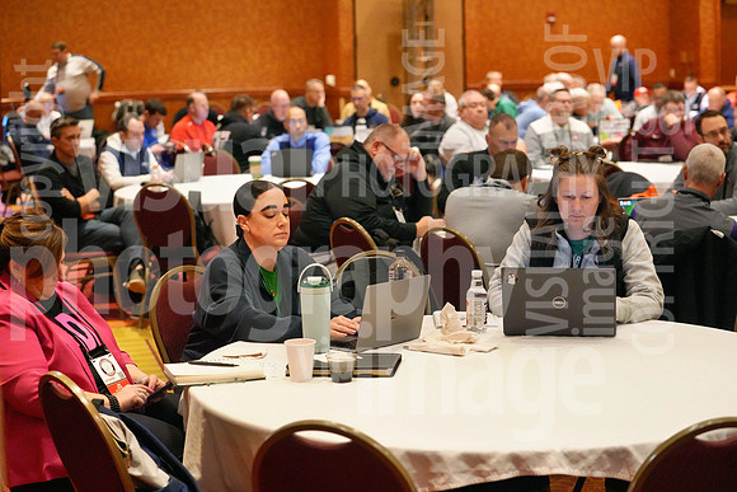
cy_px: 246
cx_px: 368
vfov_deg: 19.5
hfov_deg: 28.8
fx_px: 1433
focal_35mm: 70
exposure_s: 1/250
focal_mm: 70
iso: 12800
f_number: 3.5
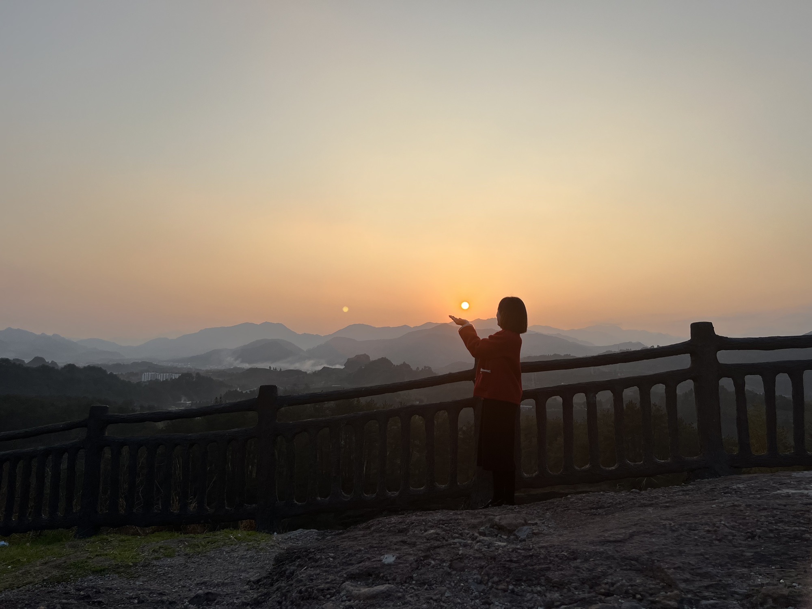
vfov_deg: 53.1
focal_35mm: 26
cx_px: 406
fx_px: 610
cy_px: 304
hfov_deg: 67.3
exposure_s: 1/3460
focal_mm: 5.7
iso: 50
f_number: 1.5
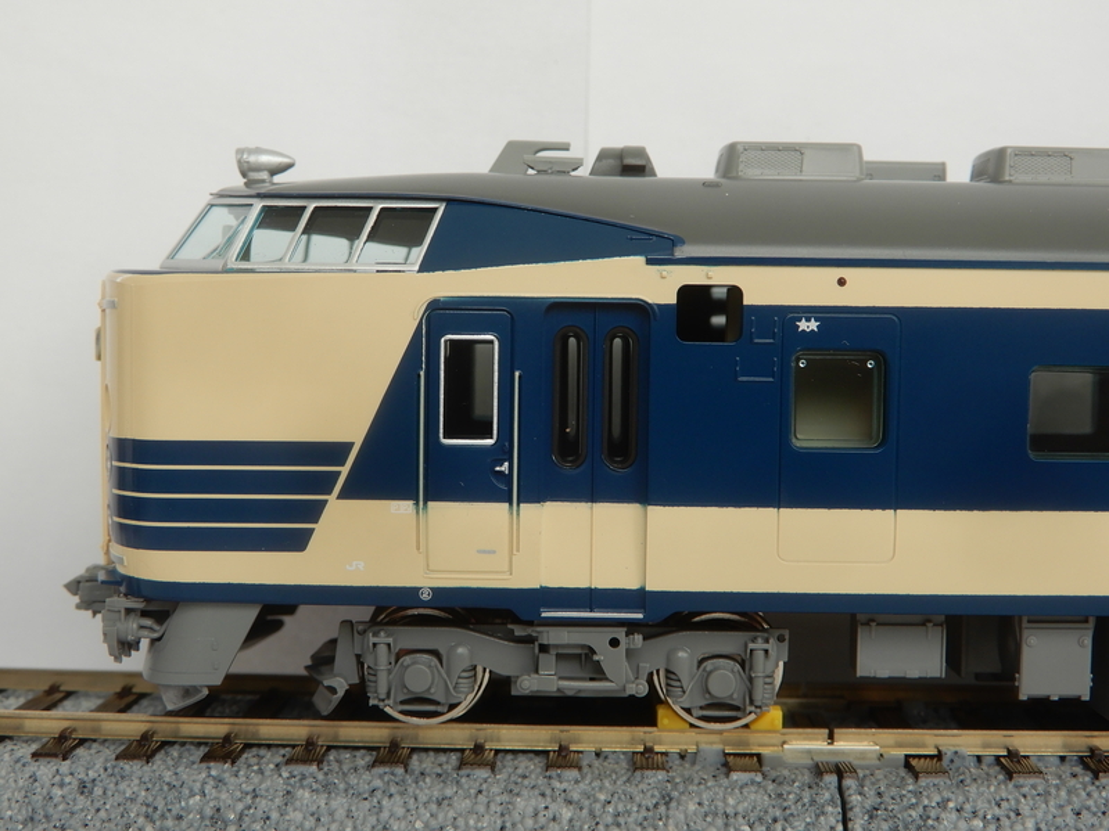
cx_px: 554
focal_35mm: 45
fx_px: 1442
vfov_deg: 32.2
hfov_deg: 42.1
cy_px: 416
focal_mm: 8
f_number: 4
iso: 80
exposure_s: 1/50
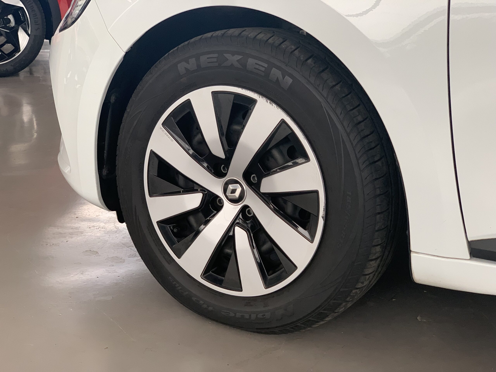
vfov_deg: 28.0
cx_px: 248
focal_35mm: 52
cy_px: 186
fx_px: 745
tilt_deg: -15.5
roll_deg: -0.9
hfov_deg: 36.8
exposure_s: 1/86
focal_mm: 6
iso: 125
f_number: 2.4
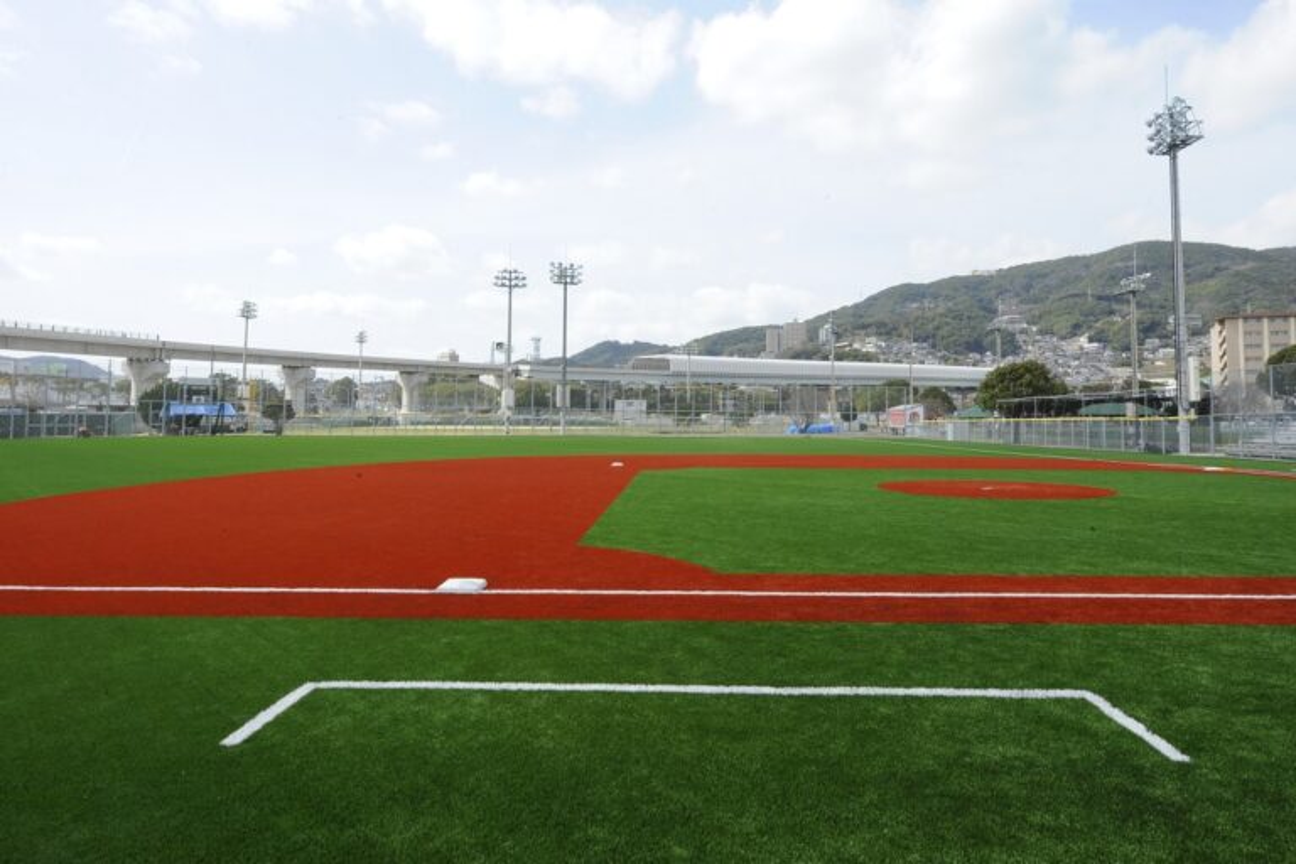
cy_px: 432
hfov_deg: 90.0
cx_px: 648
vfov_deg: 67.4
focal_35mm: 18
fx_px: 648
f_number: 22
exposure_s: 1/250
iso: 1250
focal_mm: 18
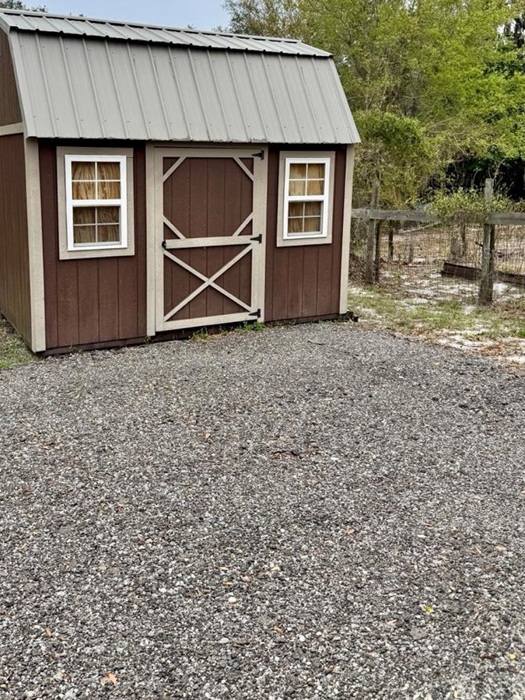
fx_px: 647
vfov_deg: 56.0
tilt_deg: -8.6
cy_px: 253
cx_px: 202
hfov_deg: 43.9
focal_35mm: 32
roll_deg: -0.7
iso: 80
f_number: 1.78
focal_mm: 6.76
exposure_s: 1/1869
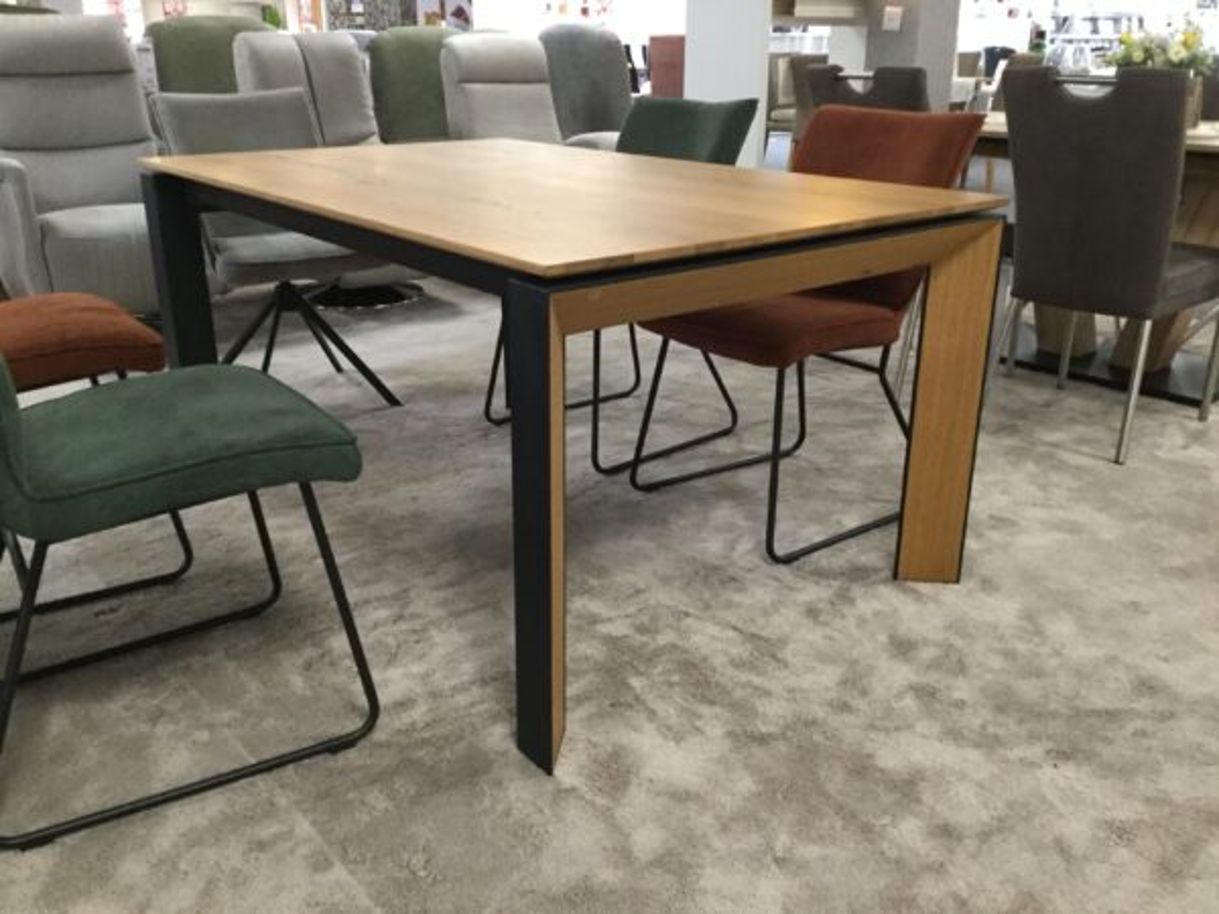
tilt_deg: -20.7
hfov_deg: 58.4
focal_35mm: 31
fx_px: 1092
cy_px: 457
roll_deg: +0.0
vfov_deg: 45.4
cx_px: 610
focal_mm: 3.3
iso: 200
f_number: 2.4
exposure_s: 1/25
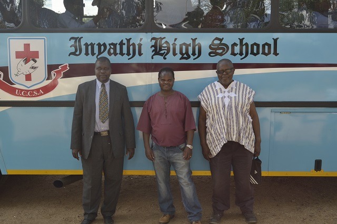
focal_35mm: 39
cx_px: 168
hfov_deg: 49.6
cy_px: 112
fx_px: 365
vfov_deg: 34.2
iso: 400
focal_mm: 26
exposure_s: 1/200
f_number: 10
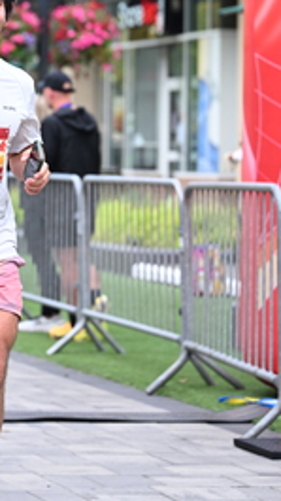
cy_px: 57
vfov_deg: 12.4
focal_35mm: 172
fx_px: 2279
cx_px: 8
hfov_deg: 7.0
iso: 1000
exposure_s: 1/1600
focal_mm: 79
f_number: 2.8
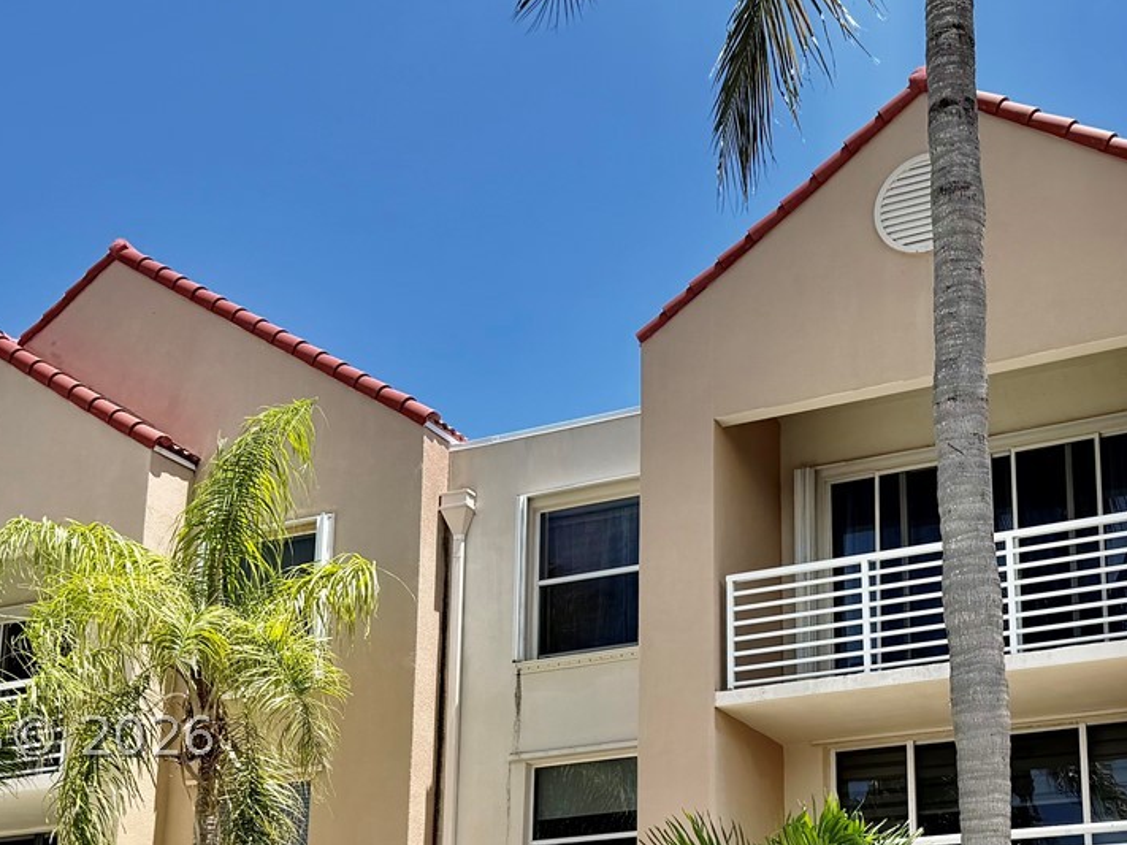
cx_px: 701
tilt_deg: +13.8
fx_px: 1758
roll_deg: +0.4
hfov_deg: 35.4
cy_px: 736
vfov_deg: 26.3
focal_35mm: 54
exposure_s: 1/2169
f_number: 1.78
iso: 80
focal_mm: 6.76
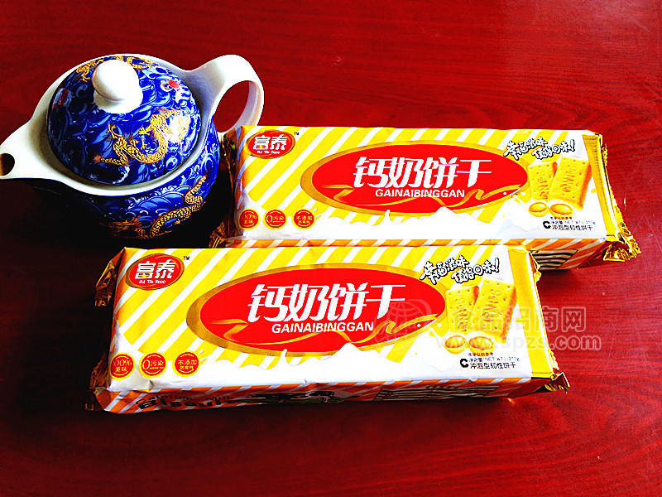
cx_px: 331
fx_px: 631
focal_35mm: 33
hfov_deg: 55.4
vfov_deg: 42.9
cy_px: 248
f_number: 2.4
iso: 64
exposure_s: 1/120
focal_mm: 4.12
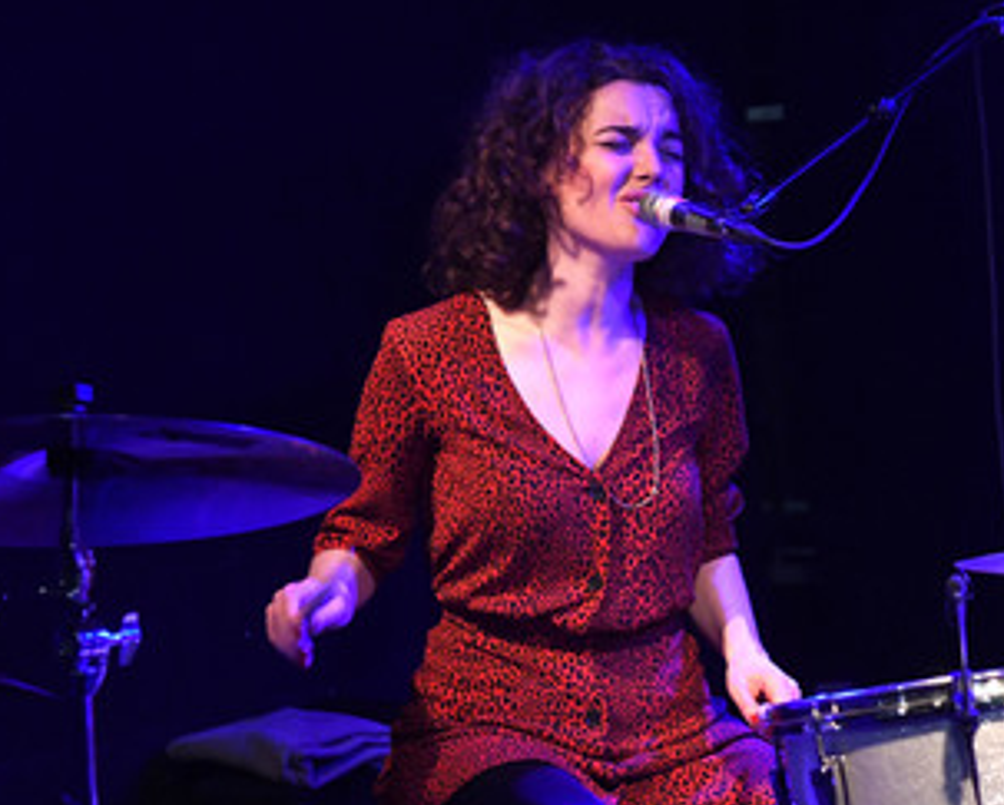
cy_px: 460
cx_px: 595
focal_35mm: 92
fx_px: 2736
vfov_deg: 16.7
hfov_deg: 20.8
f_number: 3.2
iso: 4000
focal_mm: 44
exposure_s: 1/125
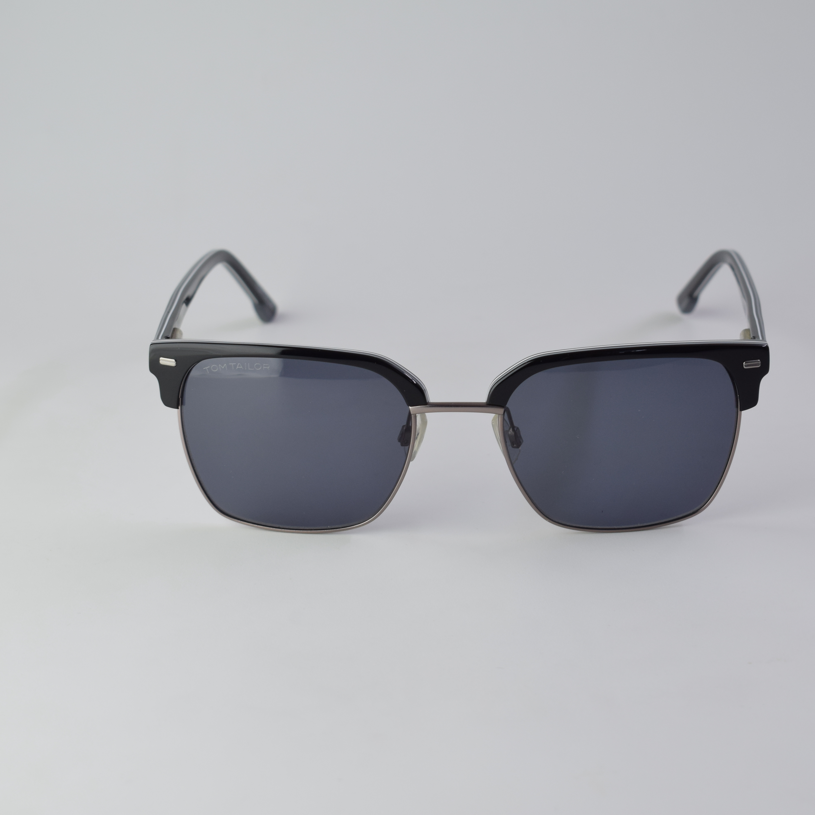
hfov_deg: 20.0
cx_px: 459
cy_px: 409
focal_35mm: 87
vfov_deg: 20.0
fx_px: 2308
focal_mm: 45
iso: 250
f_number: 8
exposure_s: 1/60
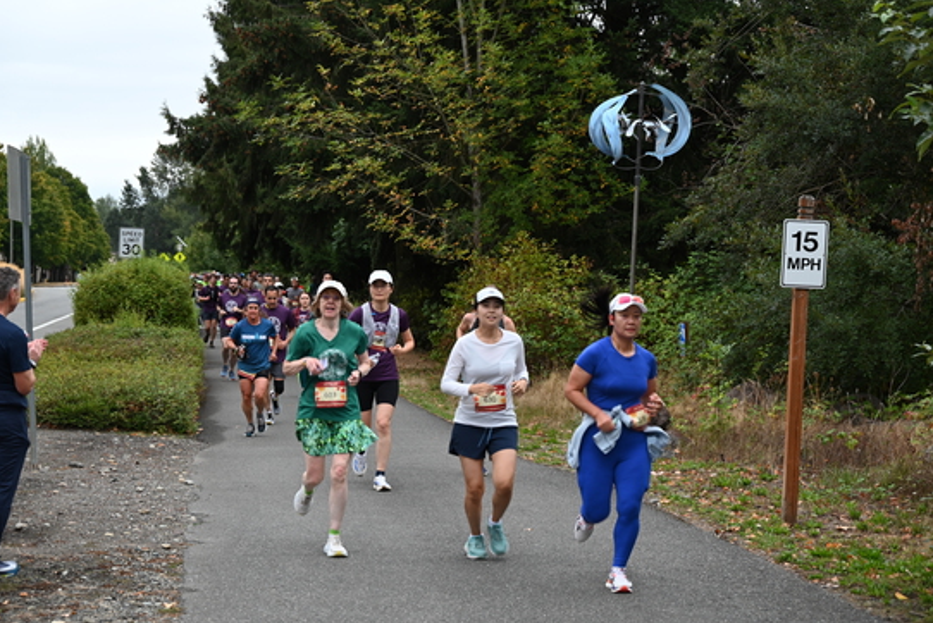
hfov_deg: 28.4
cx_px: 463
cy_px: 314
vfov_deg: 19.2
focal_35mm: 71
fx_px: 1841
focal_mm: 70
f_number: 6
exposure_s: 1/125
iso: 450
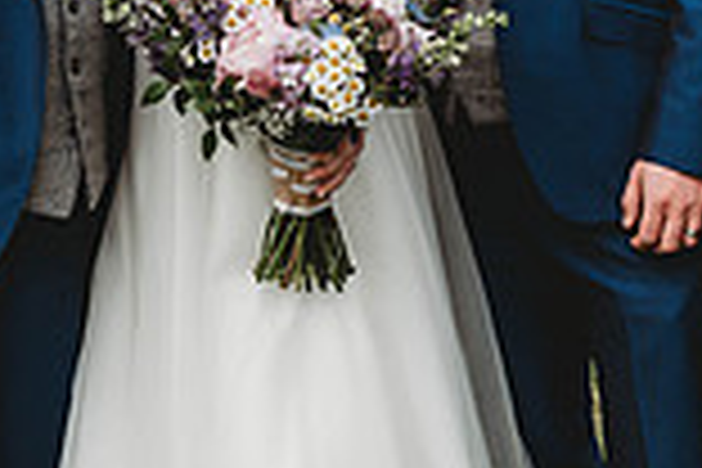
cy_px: 83
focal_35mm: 216
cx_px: 346
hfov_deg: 9.5
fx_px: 4212
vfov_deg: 6.4
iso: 200
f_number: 4.5
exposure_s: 1/800
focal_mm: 58
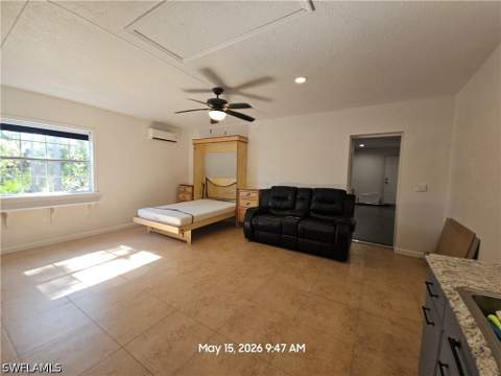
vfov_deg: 89.9
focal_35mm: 13
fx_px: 188
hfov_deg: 106.2
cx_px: 250
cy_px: 188
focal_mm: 2.2
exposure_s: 1/60
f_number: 2.2
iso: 80
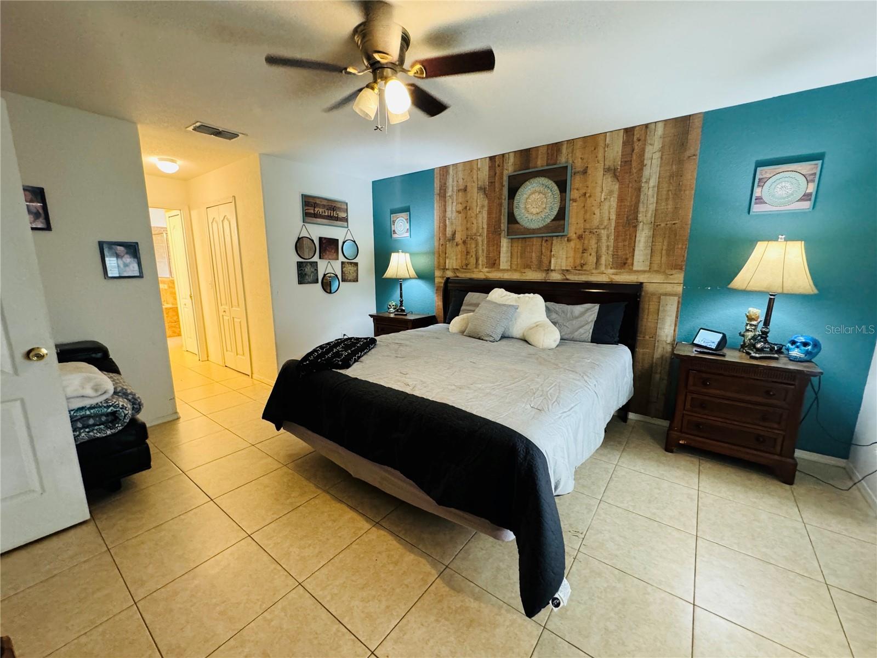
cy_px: 329
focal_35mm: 14
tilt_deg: -10.6
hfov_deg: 102.1
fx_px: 355
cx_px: 438
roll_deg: +0.3
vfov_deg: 85.7
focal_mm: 2.22
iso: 640
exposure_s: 1/60
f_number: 2.2
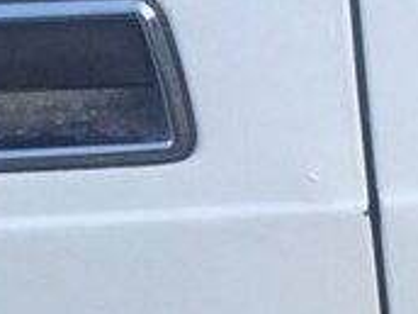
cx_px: 770
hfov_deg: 15.2
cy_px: 593
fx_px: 1340
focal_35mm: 111
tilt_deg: -53.9
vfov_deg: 12.1
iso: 32
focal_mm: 4.15
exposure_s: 1/103
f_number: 2.2
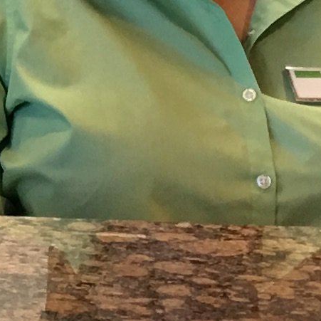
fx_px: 2403
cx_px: -448
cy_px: -245
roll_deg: -1.9
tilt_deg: -0.7
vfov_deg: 7.4
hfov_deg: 7.2
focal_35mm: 229
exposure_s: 1/15
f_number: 2.2
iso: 32
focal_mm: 4.15
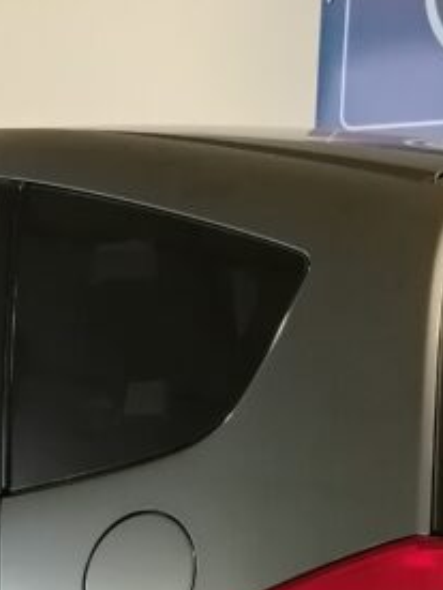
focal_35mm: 89
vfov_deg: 19.8
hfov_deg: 16.4
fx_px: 1519
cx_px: 56
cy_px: 819
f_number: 1.75
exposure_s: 1/33.3
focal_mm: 5.25
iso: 2197
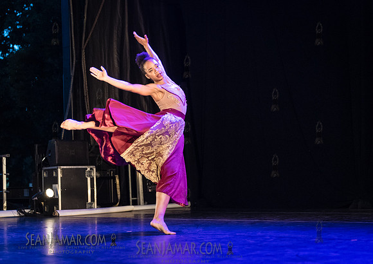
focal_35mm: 62
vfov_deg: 22.7
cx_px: 171
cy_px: 129
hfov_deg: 31.6
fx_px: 658
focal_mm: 56
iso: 5000
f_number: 2.8
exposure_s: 1/250
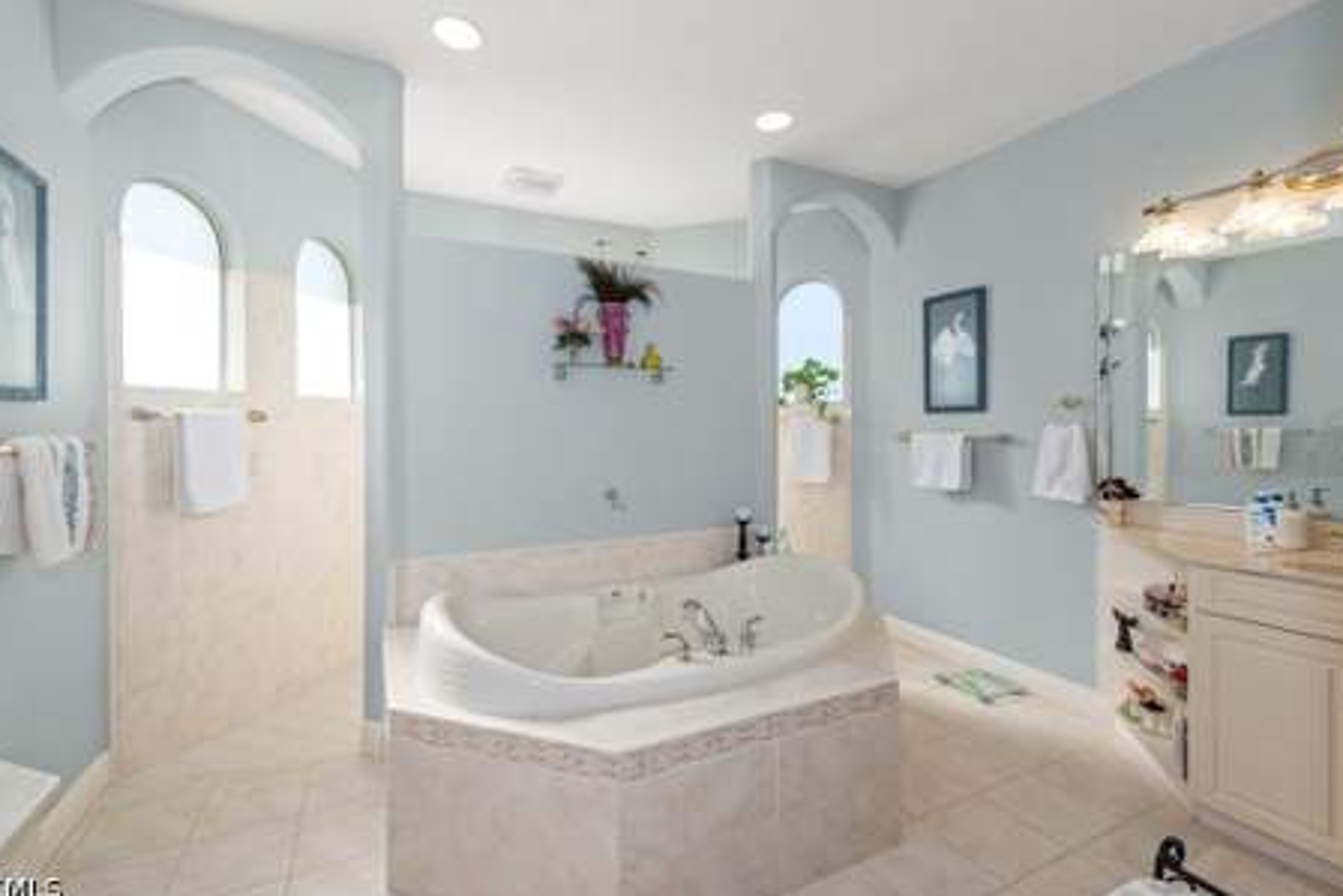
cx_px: 660
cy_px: 429
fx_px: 560
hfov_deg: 100.4
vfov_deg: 77.3
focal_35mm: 15
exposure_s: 1/125
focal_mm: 14
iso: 250
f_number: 9
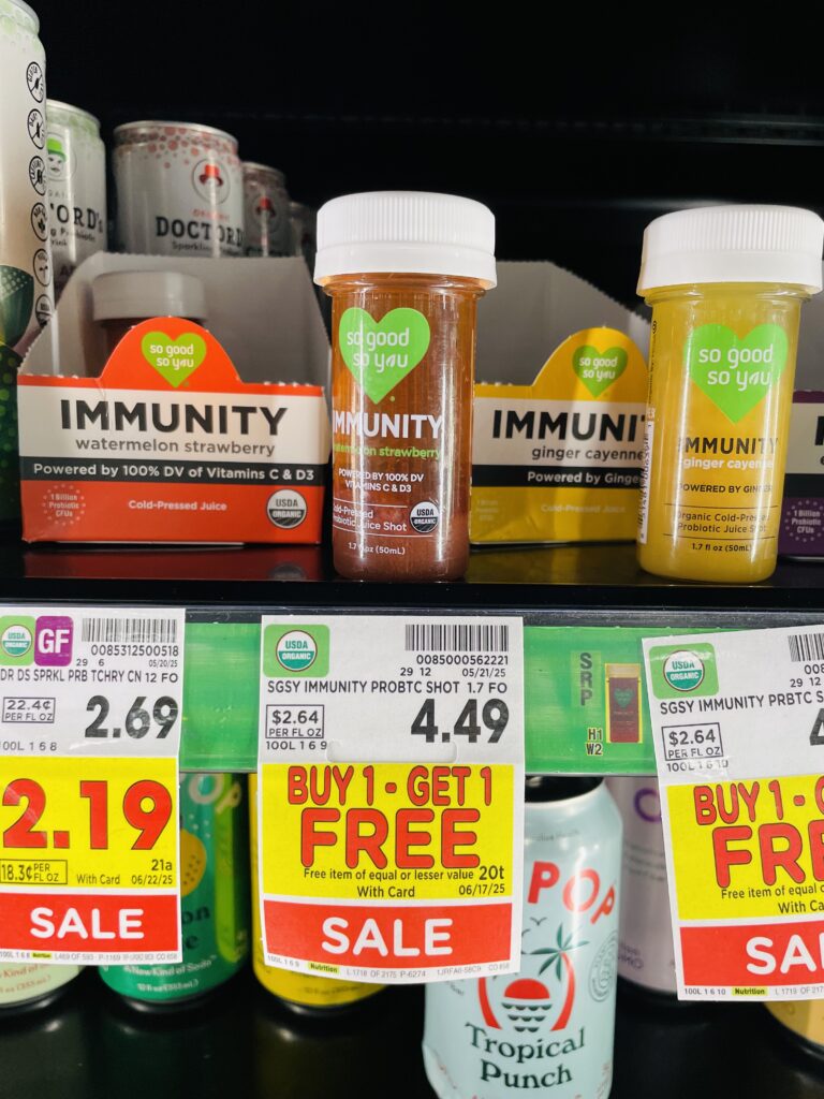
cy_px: 550
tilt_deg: -7.3
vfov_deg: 67.3
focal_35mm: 26
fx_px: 825
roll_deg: -1.5
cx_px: 412
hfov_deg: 53.1
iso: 125
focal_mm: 4.2
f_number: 1.6
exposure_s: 1/121
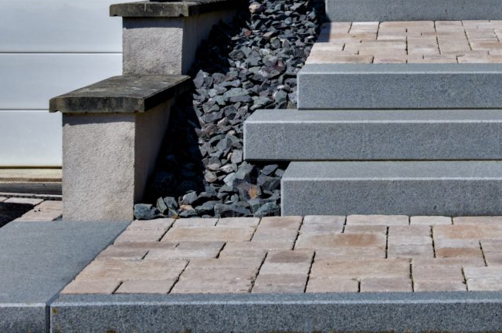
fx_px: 1449
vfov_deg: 13.0
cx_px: 415
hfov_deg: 19.4
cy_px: -5
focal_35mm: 104
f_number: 9
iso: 125
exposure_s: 1/400
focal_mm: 44
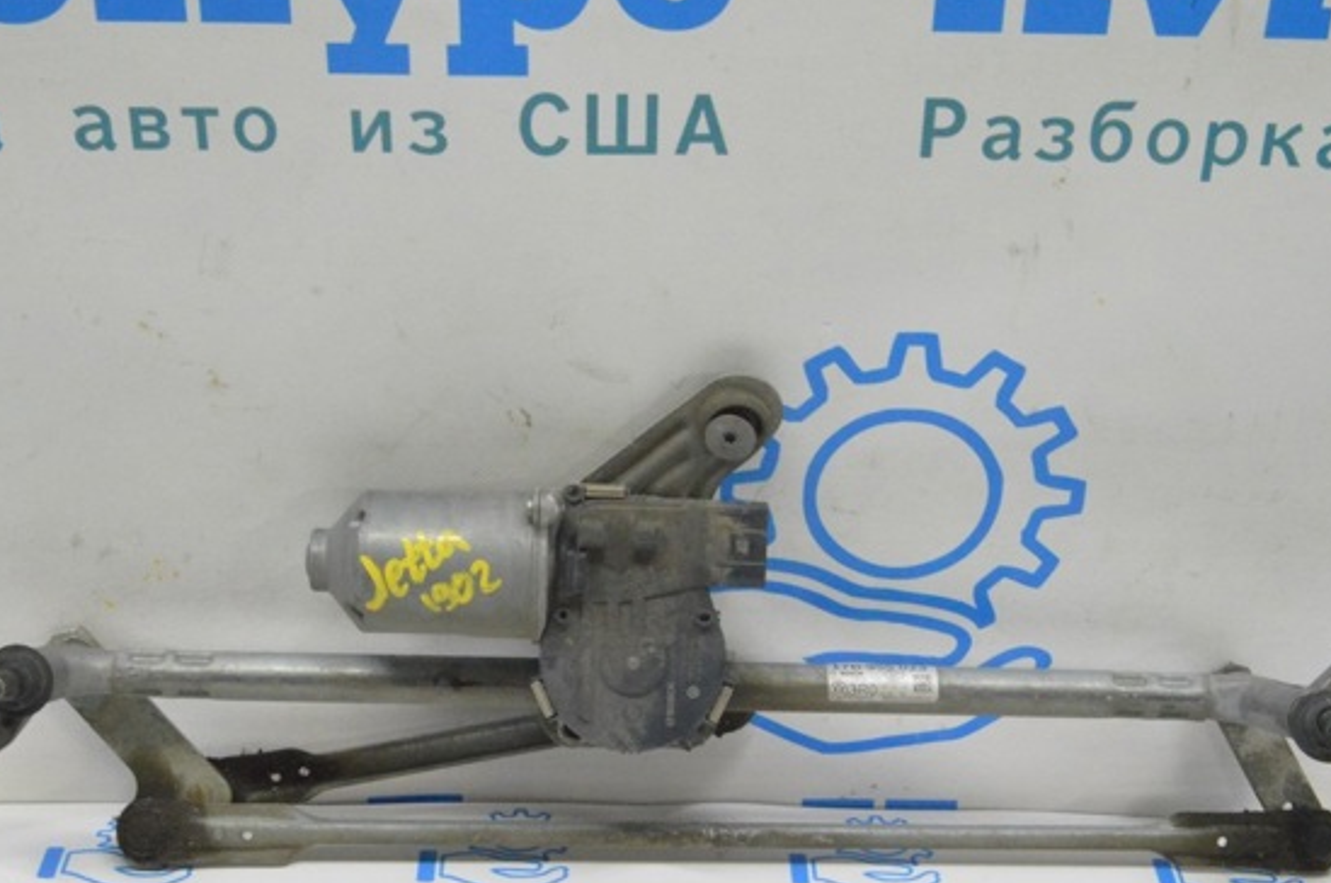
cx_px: 667
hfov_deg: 35.7
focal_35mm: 56
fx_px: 2067
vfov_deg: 24.1
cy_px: 477
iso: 6400
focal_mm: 32
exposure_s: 1/20
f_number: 20
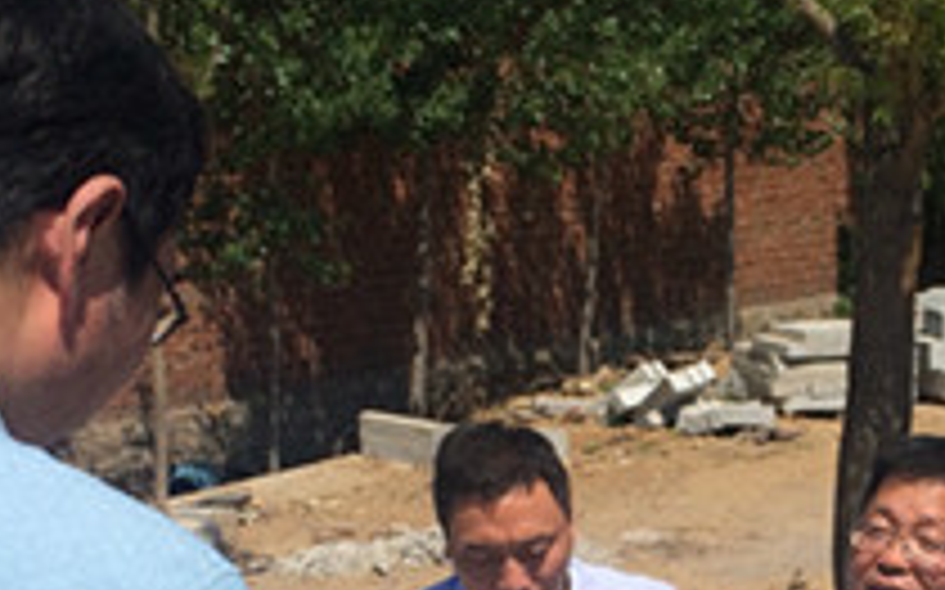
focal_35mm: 95
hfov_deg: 21.3
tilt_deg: -11.6
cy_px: 673
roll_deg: +0.1
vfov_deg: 13.4
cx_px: 900
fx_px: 2445
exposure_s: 1/4115
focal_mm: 4.15
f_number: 2.2
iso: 32
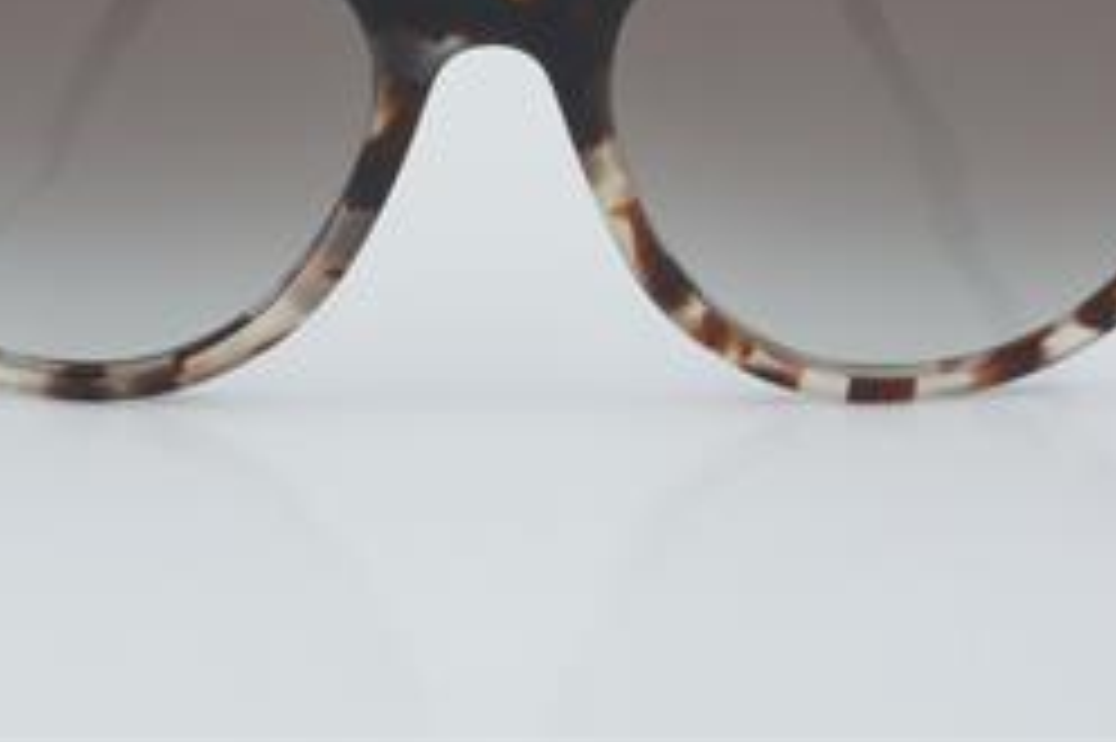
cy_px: 148
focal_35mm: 133
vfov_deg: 10.3
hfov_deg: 15.4
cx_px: 486
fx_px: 4114
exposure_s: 1/4
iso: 100
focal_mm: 55
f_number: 32
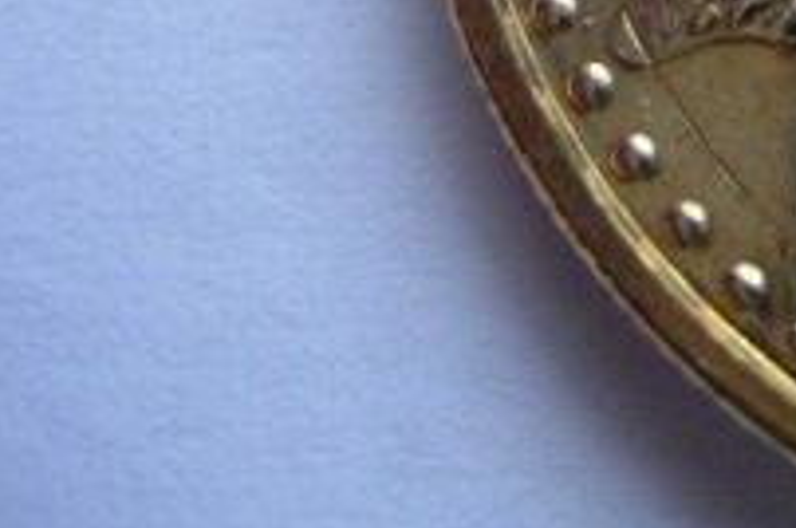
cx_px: 1265
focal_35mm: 127
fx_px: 2804
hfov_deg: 14.8
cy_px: -276
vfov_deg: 10.4
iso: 64
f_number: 2.8
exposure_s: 1/33.9
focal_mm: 7.8
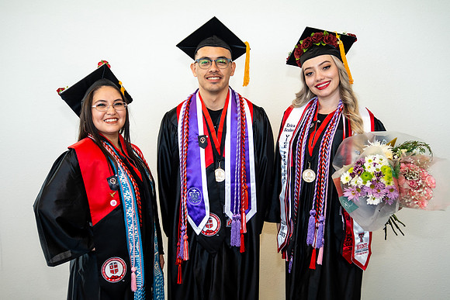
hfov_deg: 42.0
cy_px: 149
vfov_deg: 28.7
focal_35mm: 47
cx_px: 222
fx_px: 586
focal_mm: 39
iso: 400
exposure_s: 1/160
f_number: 2.8
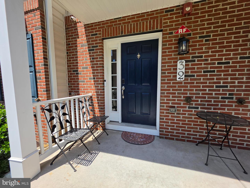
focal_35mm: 13
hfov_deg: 106.2
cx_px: 125
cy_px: 94
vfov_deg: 89.9
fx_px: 94
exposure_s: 1/2000
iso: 40
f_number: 1.9
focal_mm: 2.2
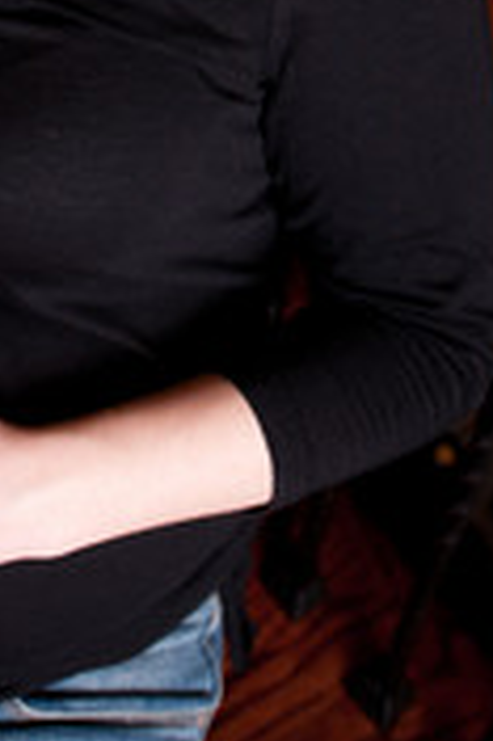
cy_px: -97
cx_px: -51
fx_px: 1688
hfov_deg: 16.1
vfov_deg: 23.1
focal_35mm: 82
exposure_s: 1/200
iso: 250
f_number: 2.8
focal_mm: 24
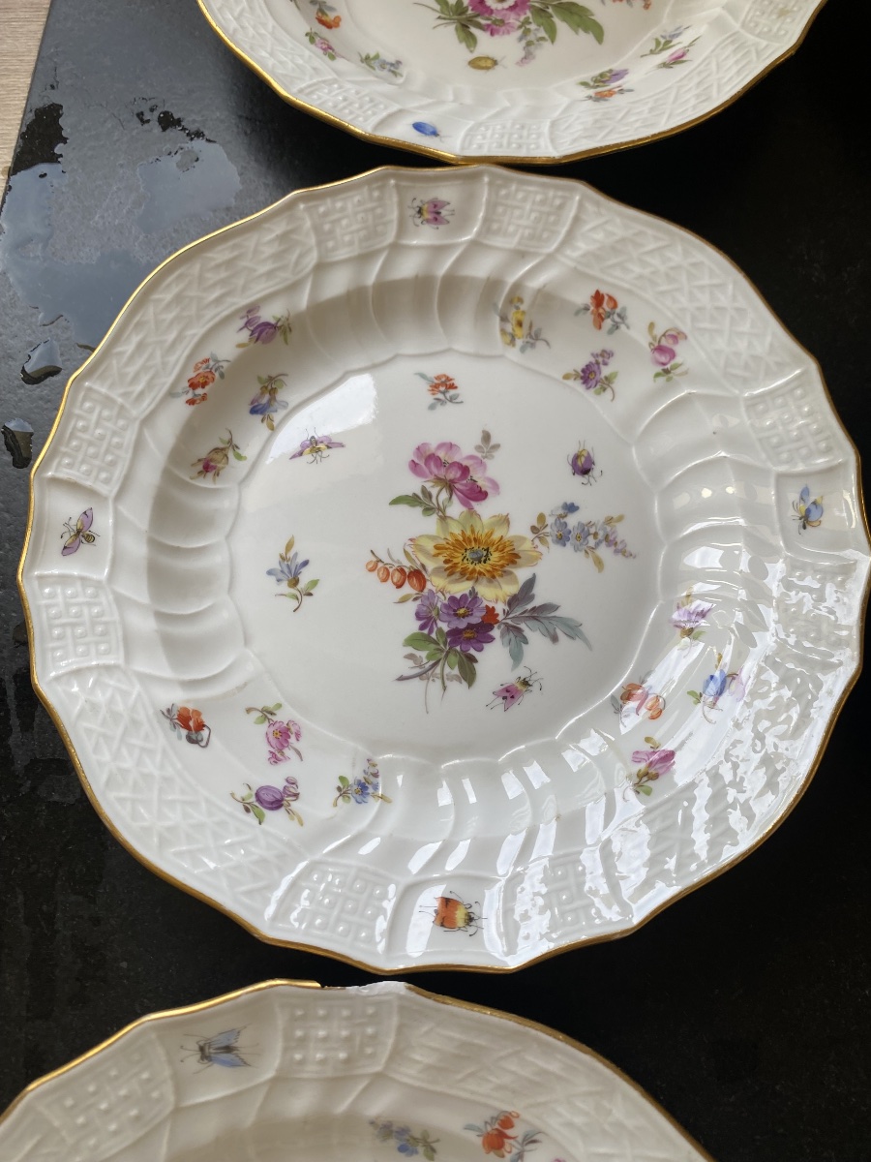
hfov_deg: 53.1
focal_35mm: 26
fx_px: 872
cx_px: 436
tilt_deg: -72.2
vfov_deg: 67.3
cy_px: 581
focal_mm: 4.25
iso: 40
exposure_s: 1/122
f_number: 1.8
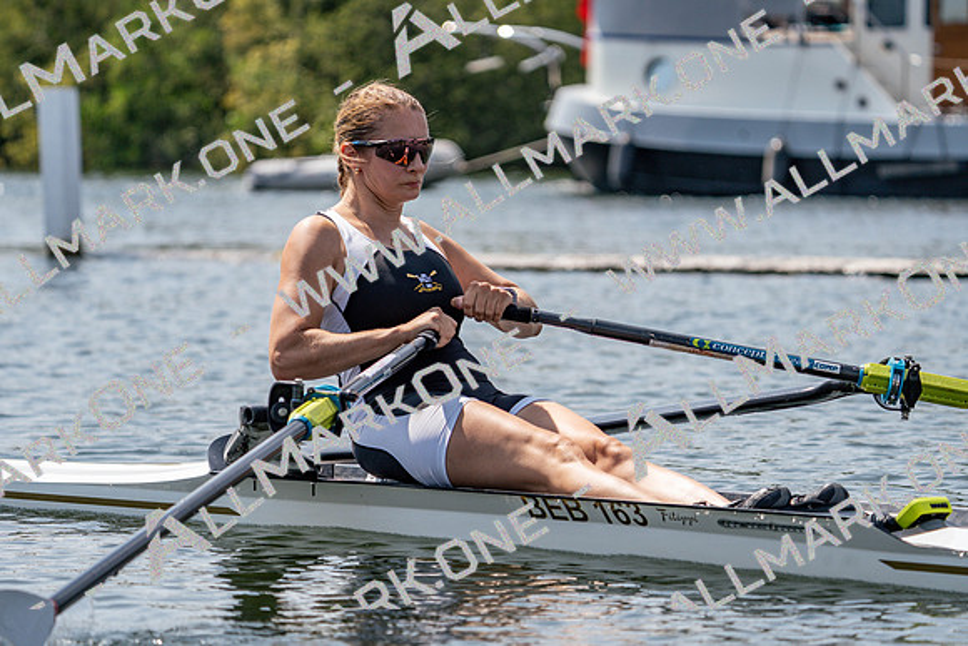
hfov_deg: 10.3
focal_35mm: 200
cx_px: 484
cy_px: 323
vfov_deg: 6.9
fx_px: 5379
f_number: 5.6
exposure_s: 1/1600
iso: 160
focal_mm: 200
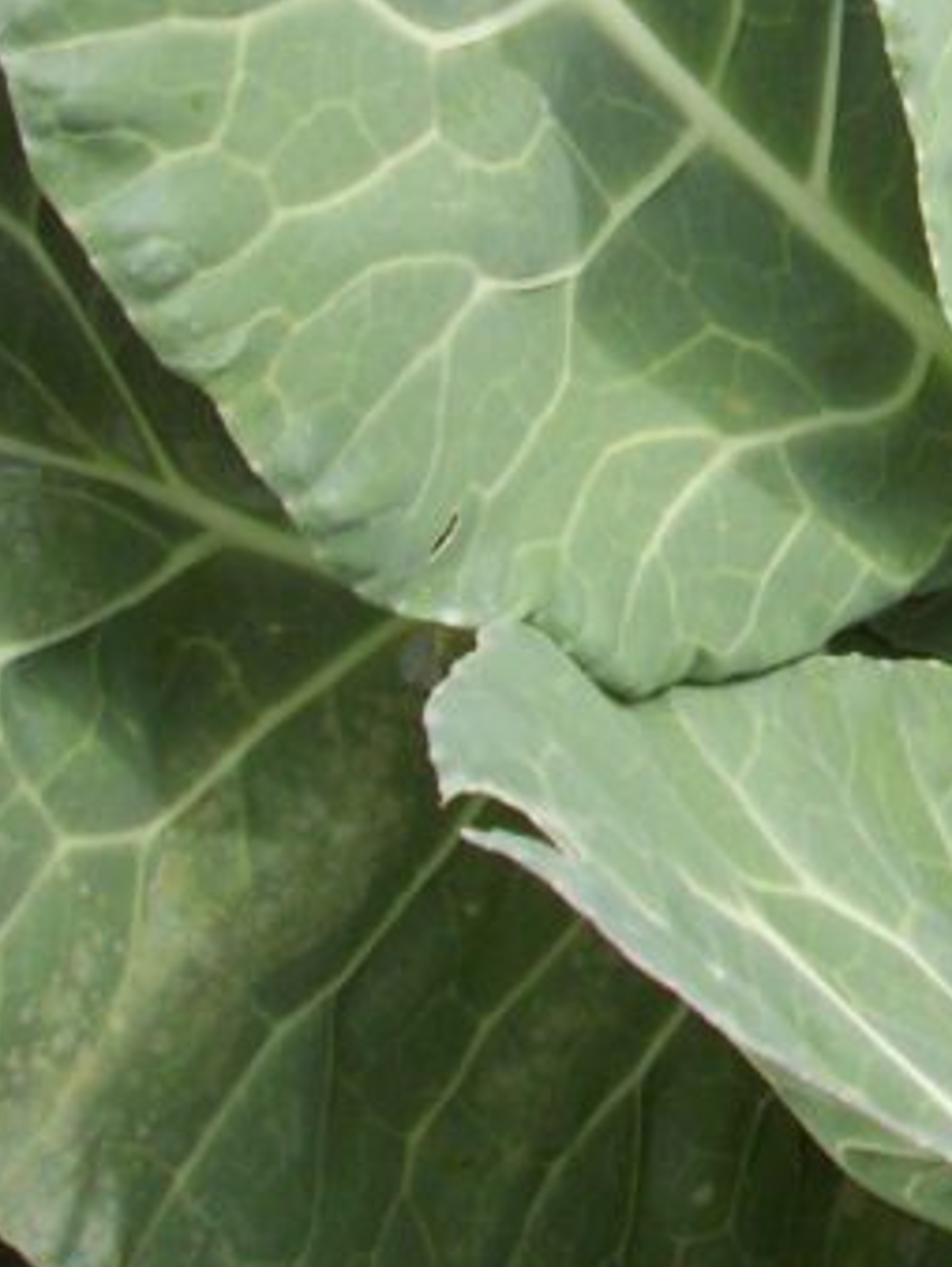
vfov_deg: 17.3
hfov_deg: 12.2
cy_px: 112
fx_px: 4102
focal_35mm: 112
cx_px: 1660
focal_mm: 6.2
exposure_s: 1/436
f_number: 2.8
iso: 80
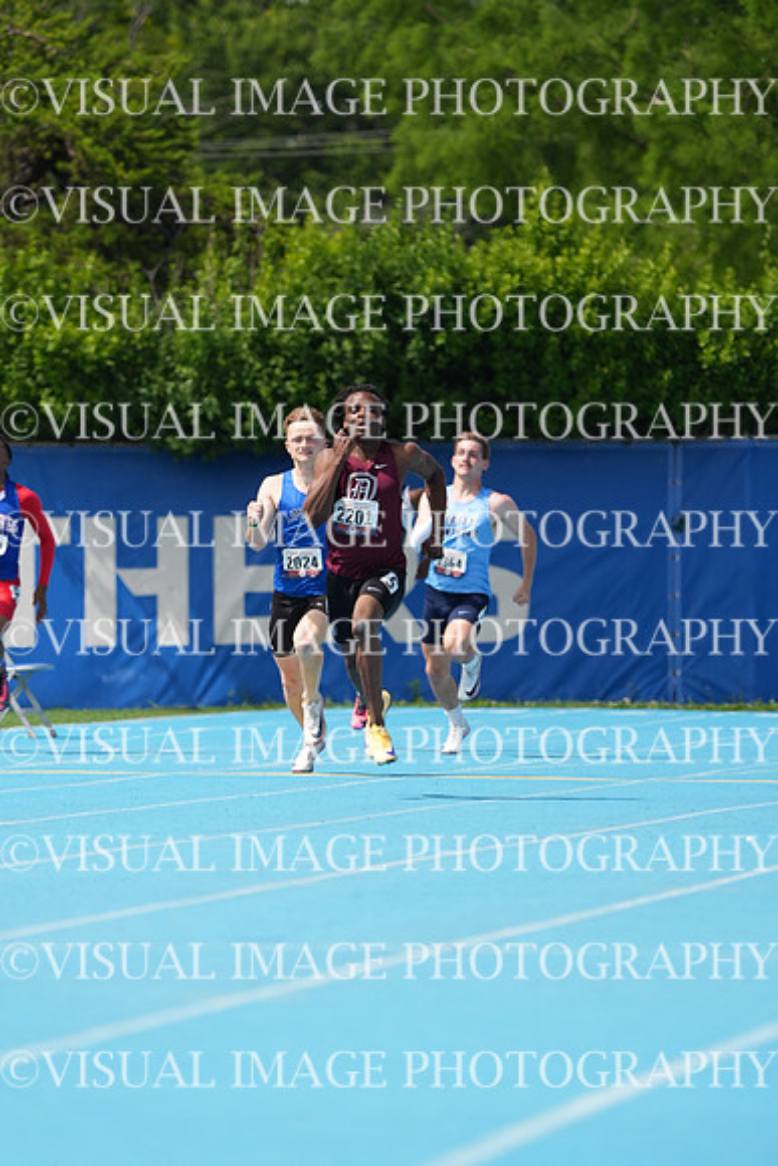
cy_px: 583
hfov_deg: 4.2
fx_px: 10496
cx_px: 389
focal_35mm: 324
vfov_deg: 6.4
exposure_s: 1/1600
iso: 500
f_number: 6.3
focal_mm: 324
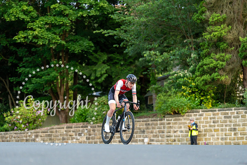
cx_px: 124
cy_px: 82
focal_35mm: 103
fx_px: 707
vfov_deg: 13.3
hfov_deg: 19.8
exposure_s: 1/1000
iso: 1250
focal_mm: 103
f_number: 2.8
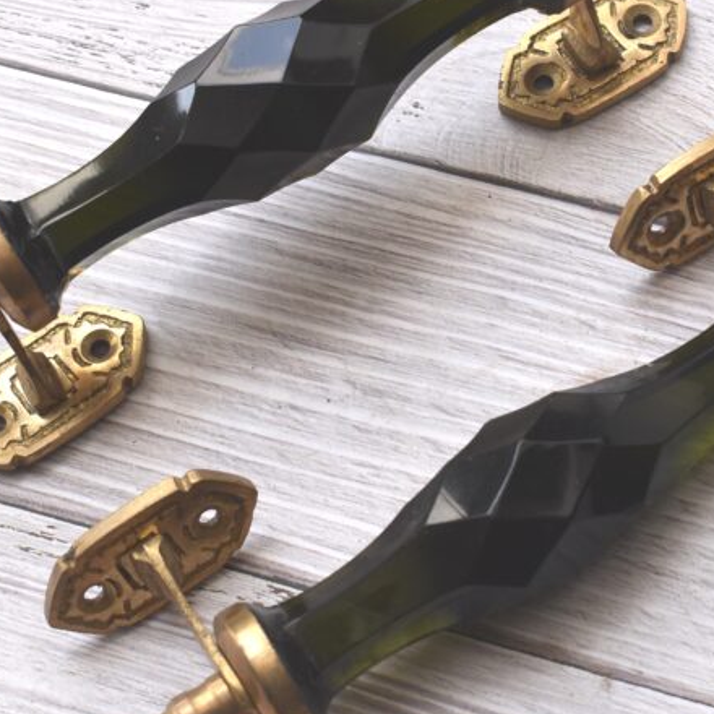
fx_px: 2147
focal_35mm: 92
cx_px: 420
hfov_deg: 18.9
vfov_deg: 18.9
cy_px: 350
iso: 400
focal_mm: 31
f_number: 8
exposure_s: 1/250
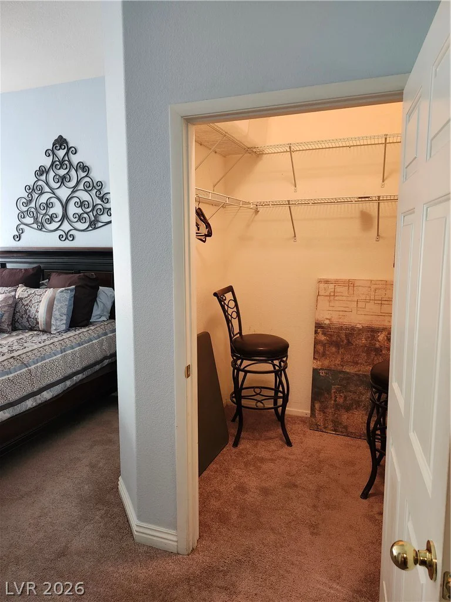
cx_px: 226
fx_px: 400
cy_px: 301
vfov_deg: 73.9
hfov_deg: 58.9
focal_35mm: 23
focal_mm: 5.54
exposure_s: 1/120
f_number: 1.8
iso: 800
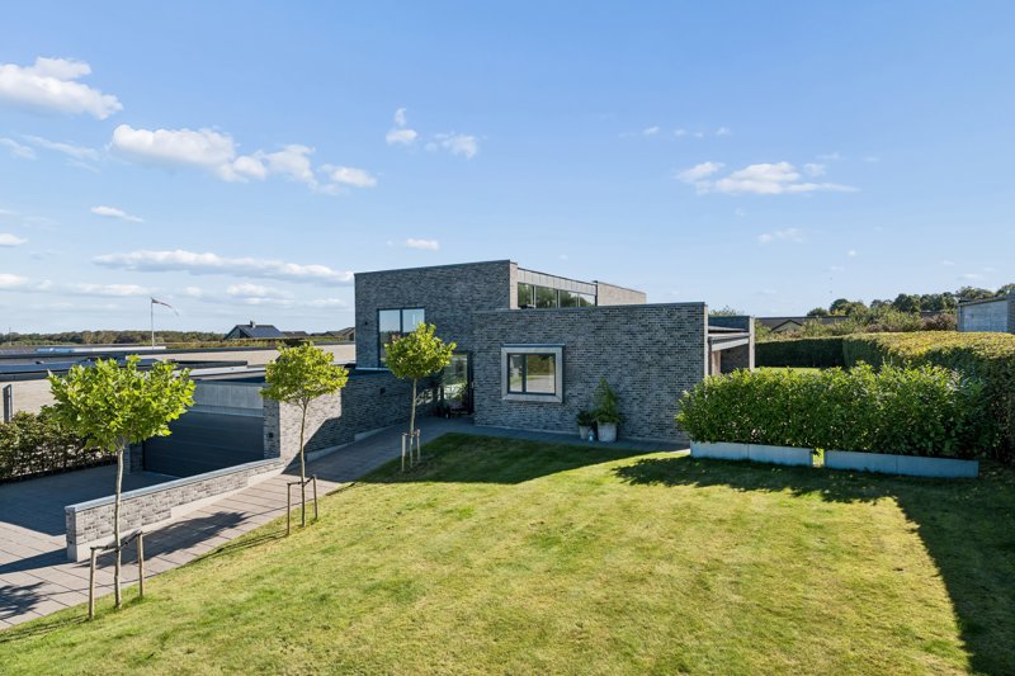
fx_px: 536
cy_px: 338
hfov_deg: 86.9
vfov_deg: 64.5
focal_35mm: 19
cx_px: 508
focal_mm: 19
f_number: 6.3
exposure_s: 1/1000
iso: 320
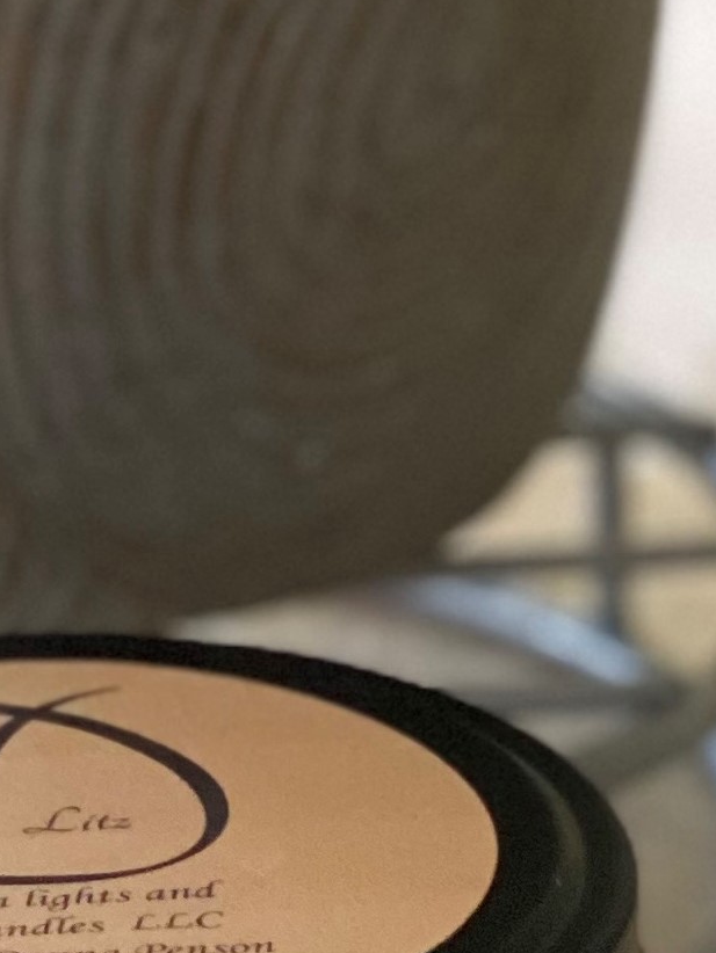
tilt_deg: -21.0
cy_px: 30
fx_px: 5210
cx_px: 105
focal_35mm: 189
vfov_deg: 10.4
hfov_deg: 7.8
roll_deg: +1.1
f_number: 2
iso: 250
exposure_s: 1/40
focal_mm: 6
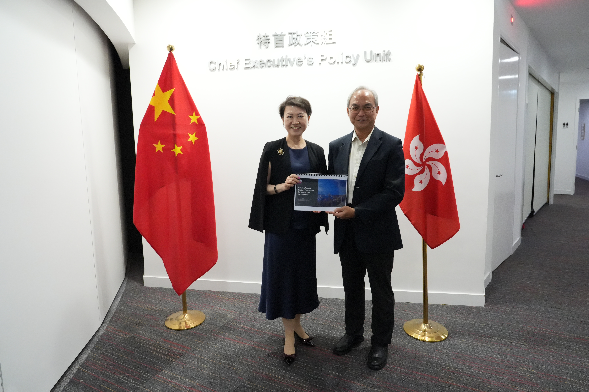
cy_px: 181
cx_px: 296
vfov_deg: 57.2
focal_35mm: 22
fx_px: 360
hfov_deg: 78.6
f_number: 8
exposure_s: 1/125
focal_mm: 20
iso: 10000
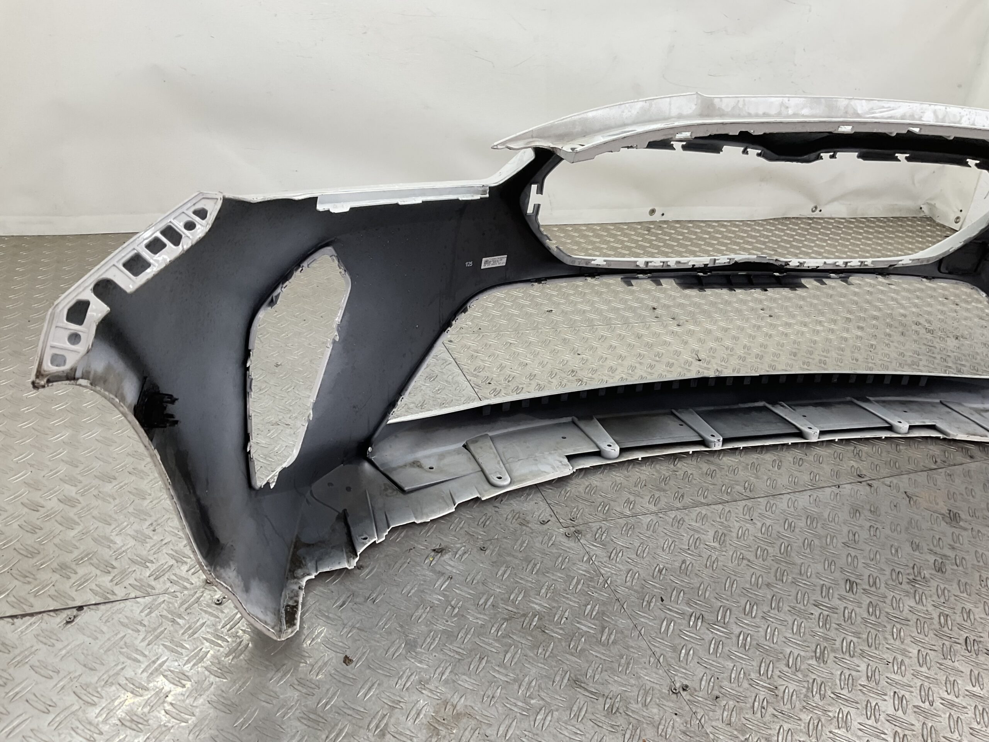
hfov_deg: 61.7
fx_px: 829
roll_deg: -10.3
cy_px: 371
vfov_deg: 48.2
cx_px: 494
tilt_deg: -29.9
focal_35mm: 29
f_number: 1.8
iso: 32
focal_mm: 3
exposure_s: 1/120
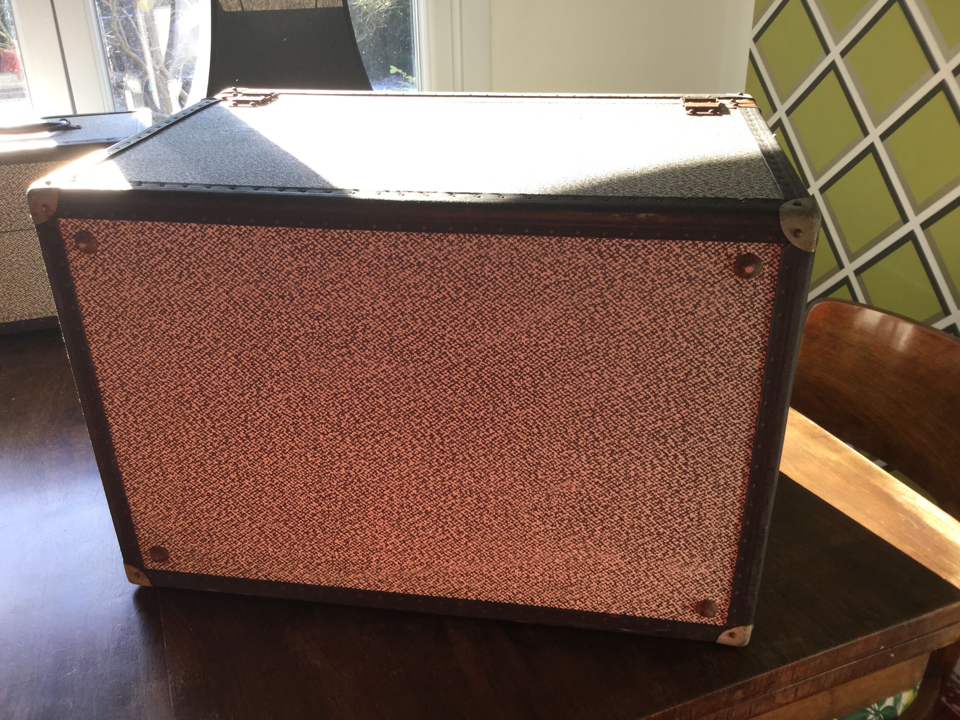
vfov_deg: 45.4
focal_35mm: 31
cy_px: 360
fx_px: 860
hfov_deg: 58.4
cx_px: 480
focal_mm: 3.3
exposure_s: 1/50
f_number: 2.4
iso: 32
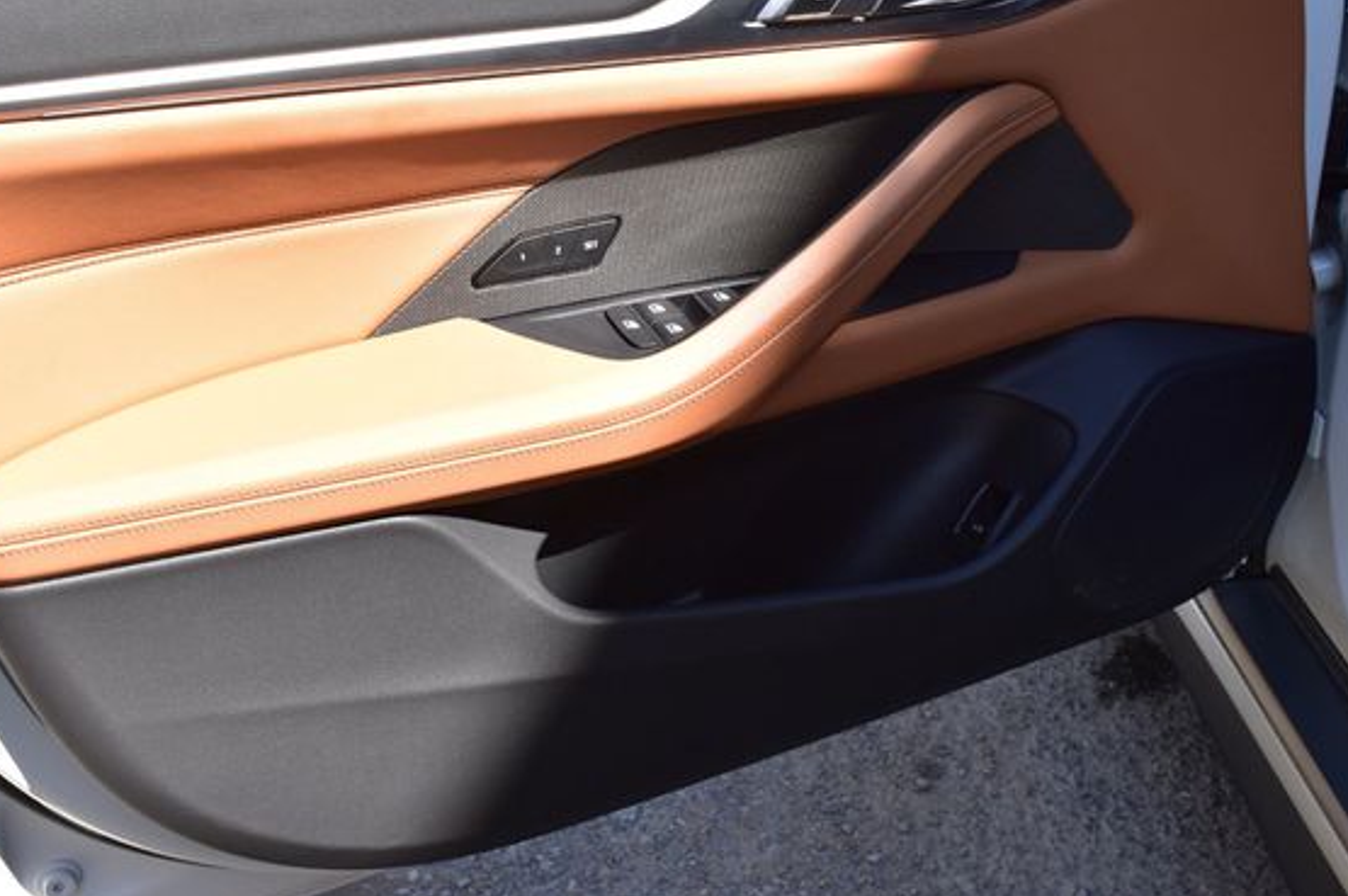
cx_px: 665
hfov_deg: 43.6
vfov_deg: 29.8
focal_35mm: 45
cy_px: 396
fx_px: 1683
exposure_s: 1/200
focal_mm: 26
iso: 400
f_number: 10
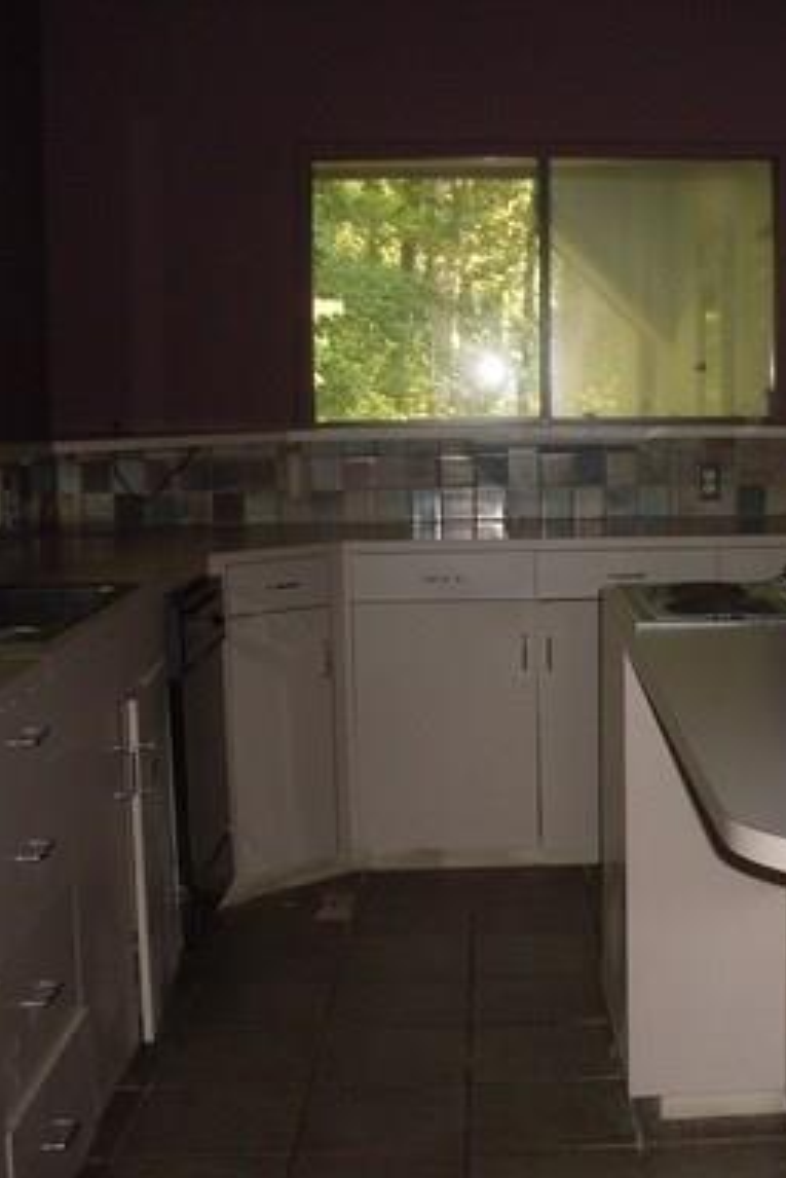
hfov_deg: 24.9
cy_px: 589
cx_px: 681
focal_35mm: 53
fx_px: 1734
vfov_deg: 37.5
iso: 100
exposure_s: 1/45
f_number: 2.8
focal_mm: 6.3
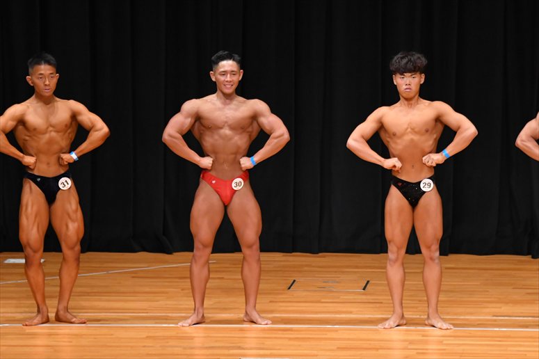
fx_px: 4041
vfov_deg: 5.1
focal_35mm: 270
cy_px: 180
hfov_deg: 7.6
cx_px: 270
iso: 4000
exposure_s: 1/400
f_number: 5.6
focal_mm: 180
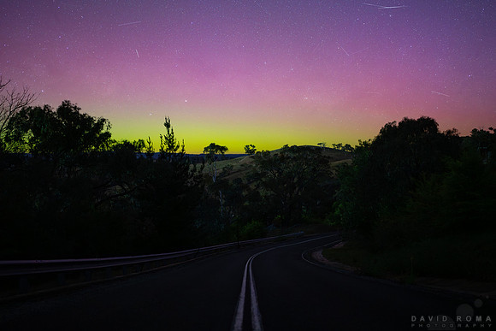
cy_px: 170
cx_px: 255
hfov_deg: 53.1
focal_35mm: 36
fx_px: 497
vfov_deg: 36.8
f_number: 1.4
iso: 800
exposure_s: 10
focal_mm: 35
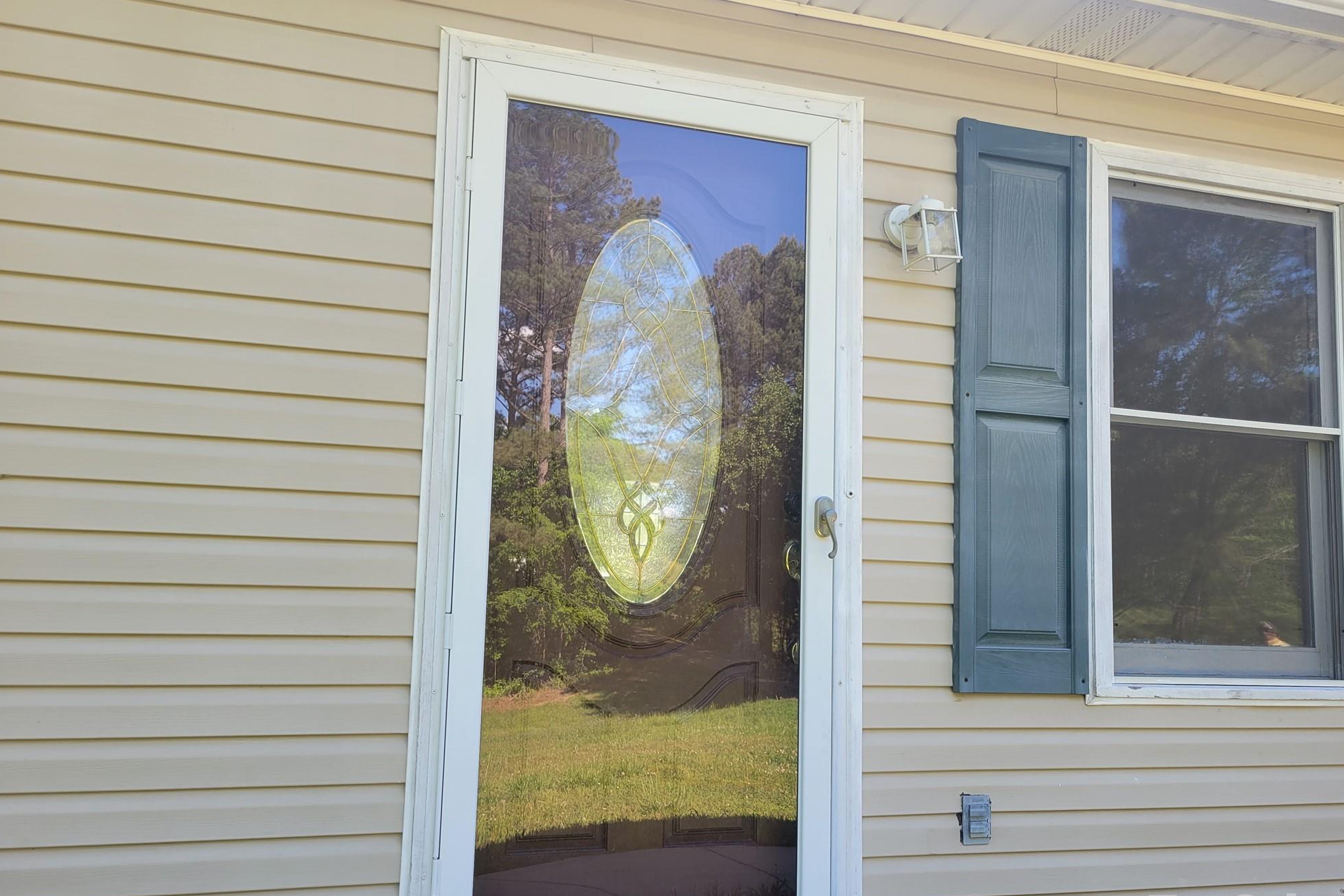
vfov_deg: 46.3
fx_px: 1045
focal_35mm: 28
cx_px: 677
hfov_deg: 65.5
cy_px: 501
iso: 40
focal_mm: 5.4
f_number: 1.8
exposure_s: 1/236
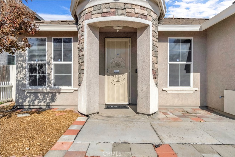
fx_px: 147
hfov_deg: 77.3
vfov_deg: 56.2
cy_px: 78
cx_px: 118
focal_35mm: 22
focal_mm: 15
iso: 400
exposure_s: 1/4000
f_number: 8
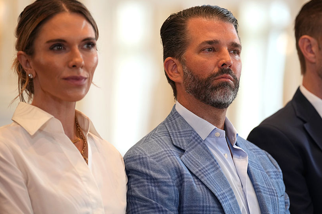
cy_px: 93
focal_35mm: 207
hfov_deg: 9.9
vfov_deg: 6.6
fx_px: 1851
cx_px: 191
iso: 800
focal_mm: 165
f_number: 2.8
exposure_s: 1/320
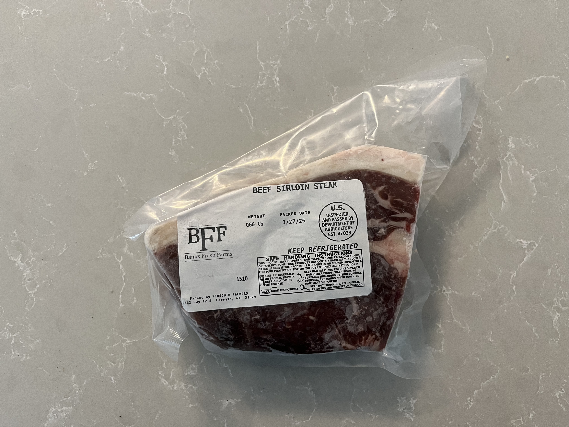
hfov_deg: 67.3
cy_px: 214
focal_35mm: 26
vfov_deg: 53.1
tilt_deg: -85.3
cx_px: 284
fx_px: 427
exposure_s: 1/60
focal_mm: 5.1
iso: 400
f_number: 1.6
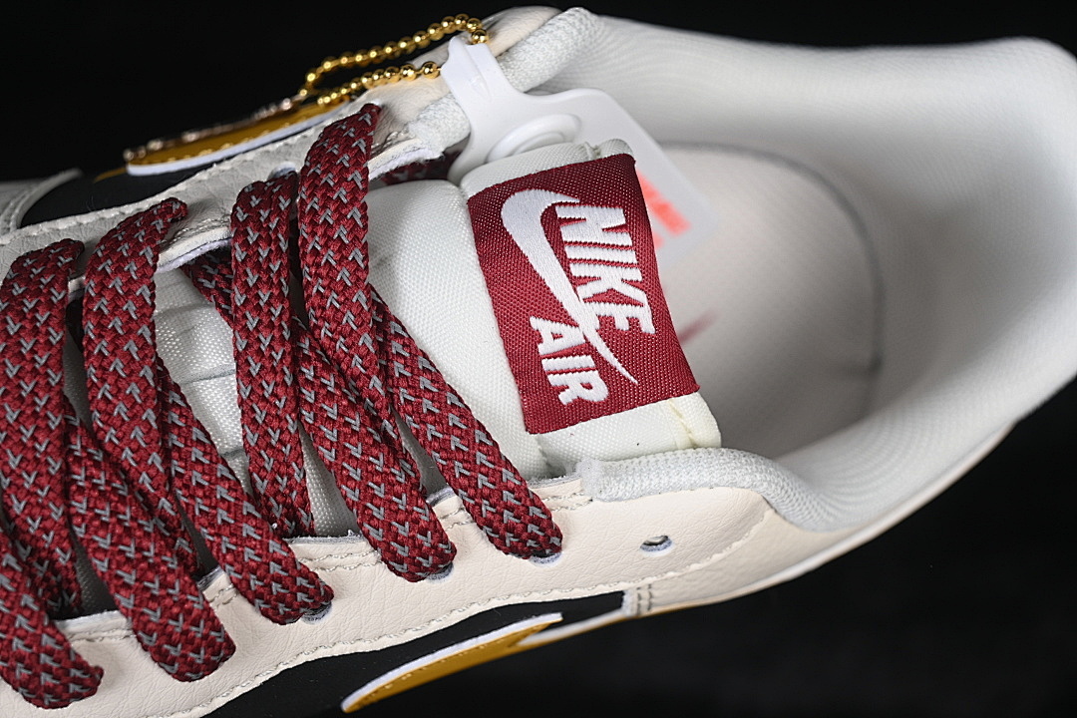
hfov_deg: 27.0
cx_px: 538
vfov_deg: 18.2
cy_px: 359
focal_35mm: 75
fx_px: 2244
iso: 160
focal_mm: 50
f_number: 7.1
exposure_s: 1/80
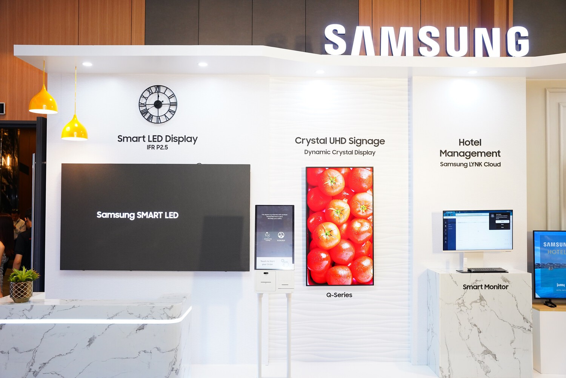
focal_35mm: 34
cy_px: 189
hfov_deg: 56.2
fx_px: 530
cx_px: 283
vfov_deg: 39.2
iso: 1600
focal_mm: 33.7
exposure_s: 1/160
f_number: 4.5
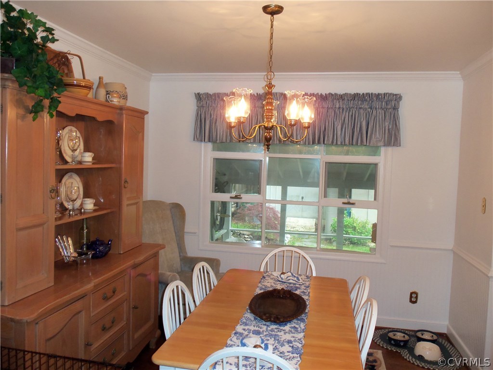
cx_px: 246
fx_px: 413
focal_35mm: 29
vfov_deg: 48.2
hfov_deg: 61.7
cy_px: 185
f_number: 3.4
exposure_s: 1/30
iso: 100
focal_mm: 5.2
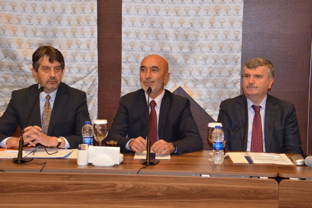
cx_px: 155
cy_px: 104
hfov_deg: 25.7
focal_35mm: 79
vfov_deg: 17.3
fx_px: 684
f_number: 5.3
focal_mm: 52
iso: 3200
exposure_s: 1/60
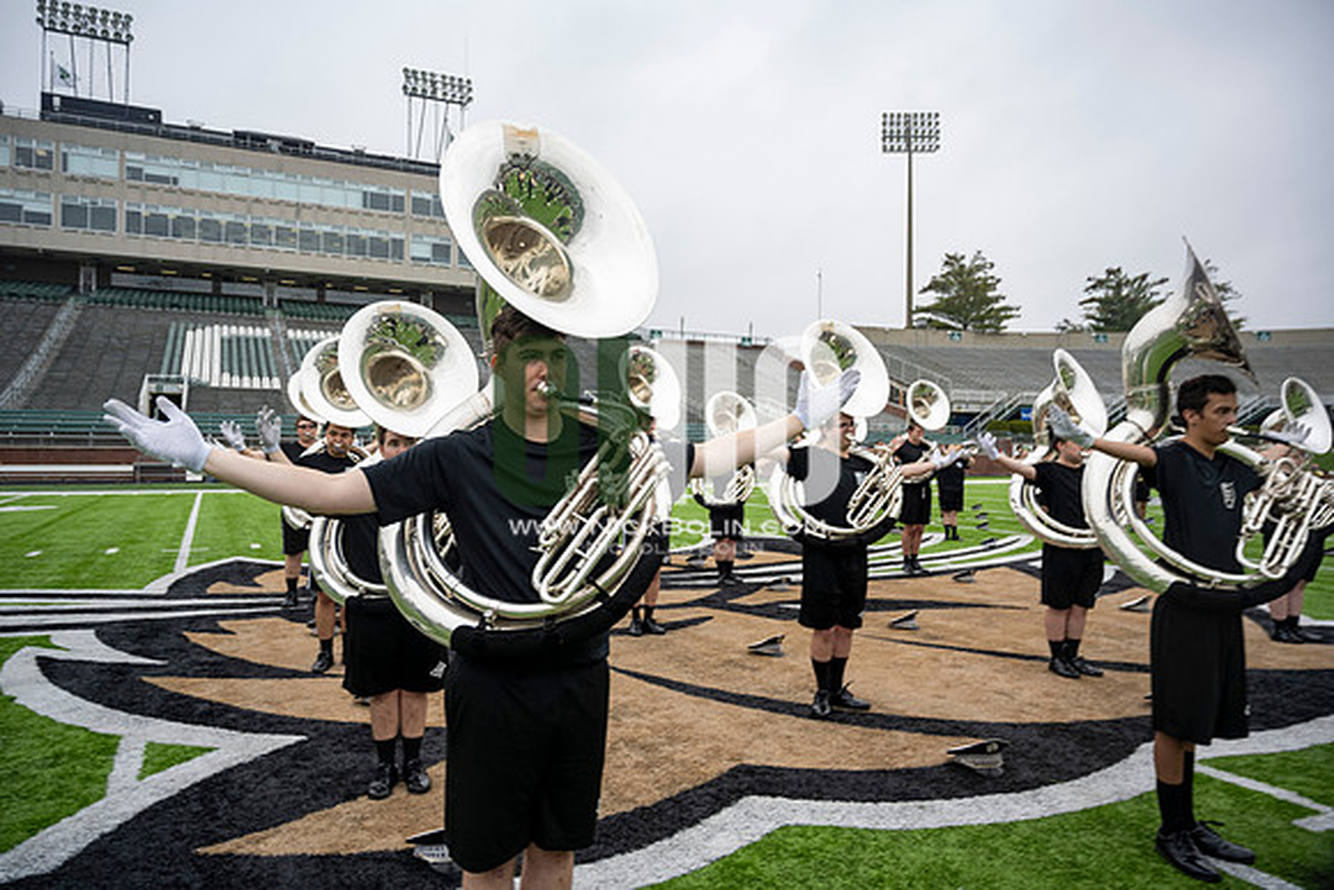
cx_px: 667
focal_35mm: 24
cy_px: 445
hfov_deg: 73.7
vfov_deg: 53.2
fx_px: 889
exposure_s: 1/200
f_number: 4
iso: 320
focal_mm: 24
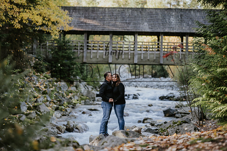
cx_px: 114
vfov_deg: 15.9
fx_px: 542
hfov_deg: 23.6
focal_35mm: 86
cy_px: 75
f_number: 1.8
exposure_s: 1/800
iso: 500
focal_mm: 85
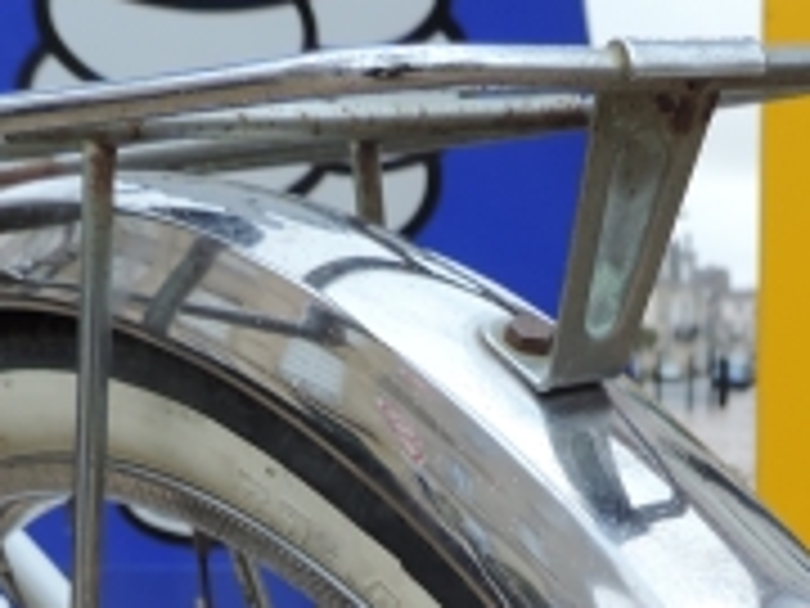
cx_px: 621
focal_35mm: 80
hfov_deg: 24.1
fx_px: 1872
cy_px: 829
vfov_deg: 17.1
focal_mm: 4.3
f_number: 3
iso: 80
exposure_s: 1/125
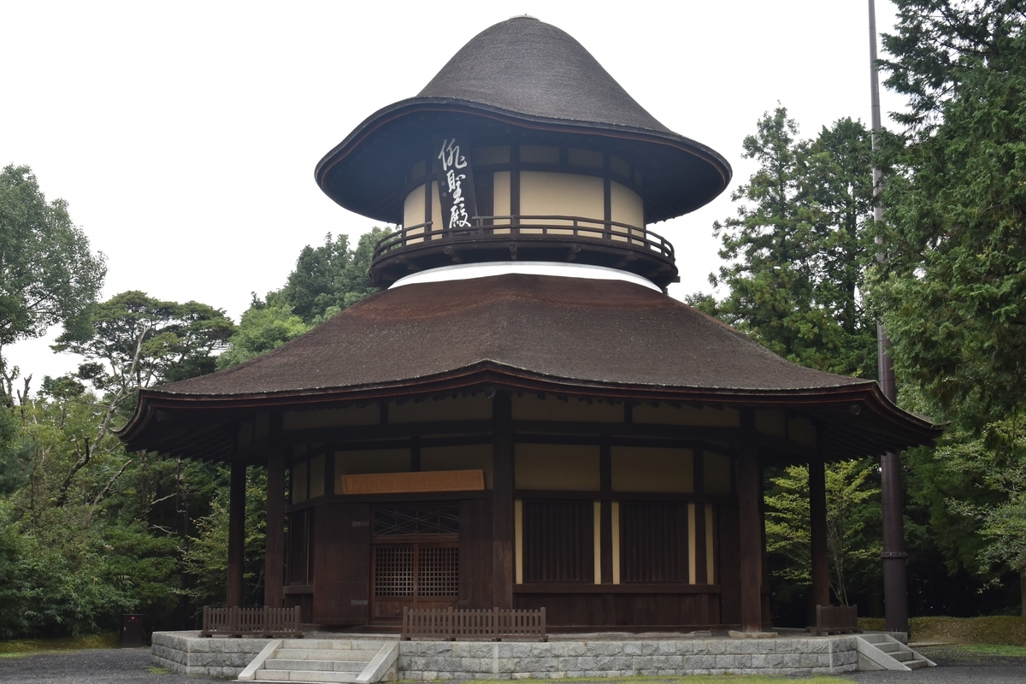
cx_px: 513
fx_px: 1496
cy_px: 342
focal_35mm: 52
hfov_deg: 37.9
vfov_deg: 25.8
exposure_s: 1/250
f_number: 8
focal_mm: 35
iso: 360
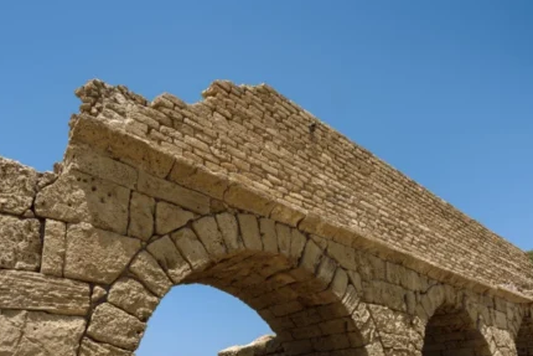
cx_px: 252
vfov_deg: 46.8
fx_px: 370
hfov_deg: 71.4
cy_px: 313
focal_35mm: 25
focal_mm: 14
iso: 100
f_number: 11
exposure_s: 1/200
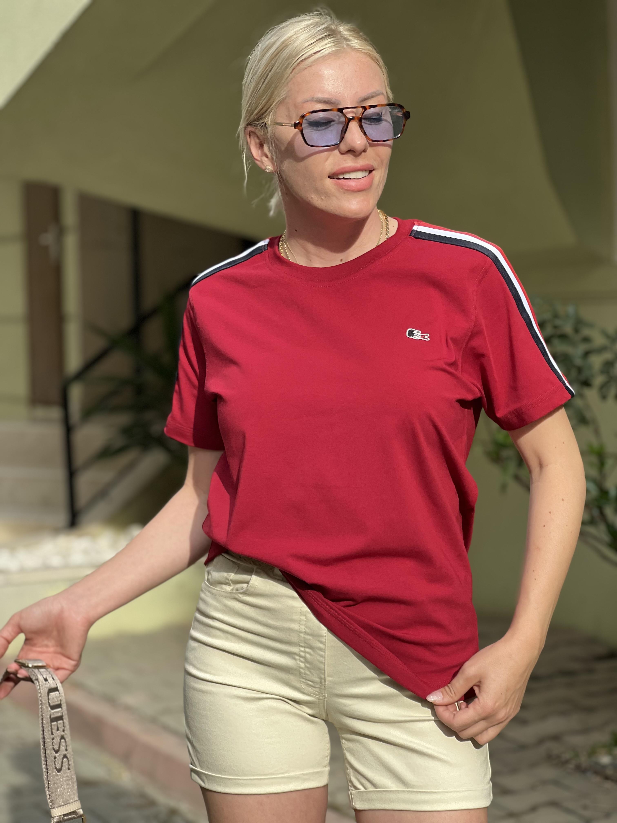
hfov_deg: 19.1
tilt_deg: -1.2
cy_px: 412
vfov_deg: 25.3
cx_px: 308
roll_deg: +0.6
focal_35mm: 77
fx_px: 1830
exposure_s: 1/121
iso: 32
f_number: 2.8
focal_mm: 9
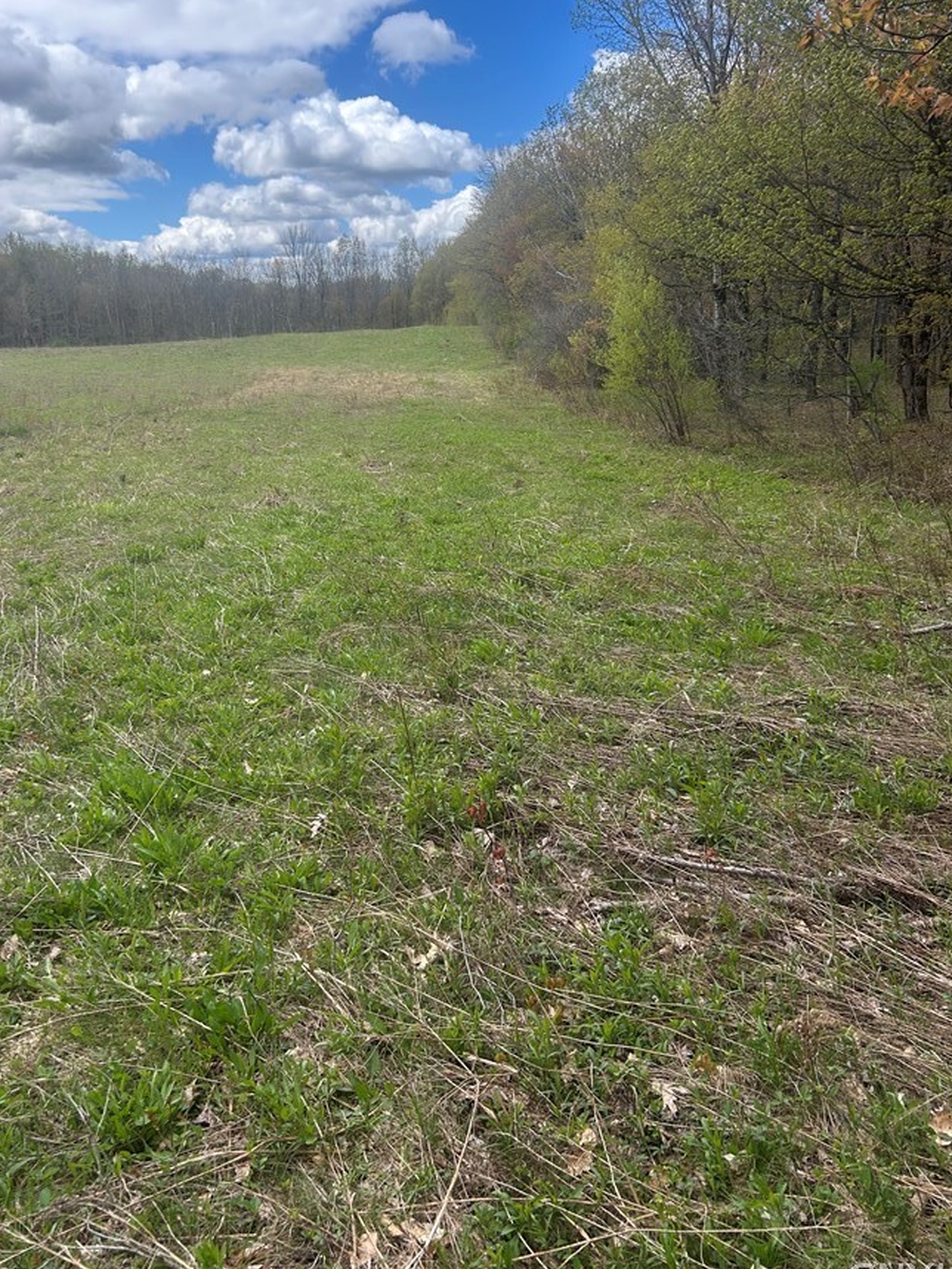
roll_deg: +1.9
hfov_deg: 45.3
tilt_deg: -11.3
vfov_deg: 58.2
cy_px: 557
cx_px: 417
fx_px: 1137
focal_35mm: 31
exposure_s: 1/2404
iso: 50
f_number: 1.5
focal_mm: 5.7
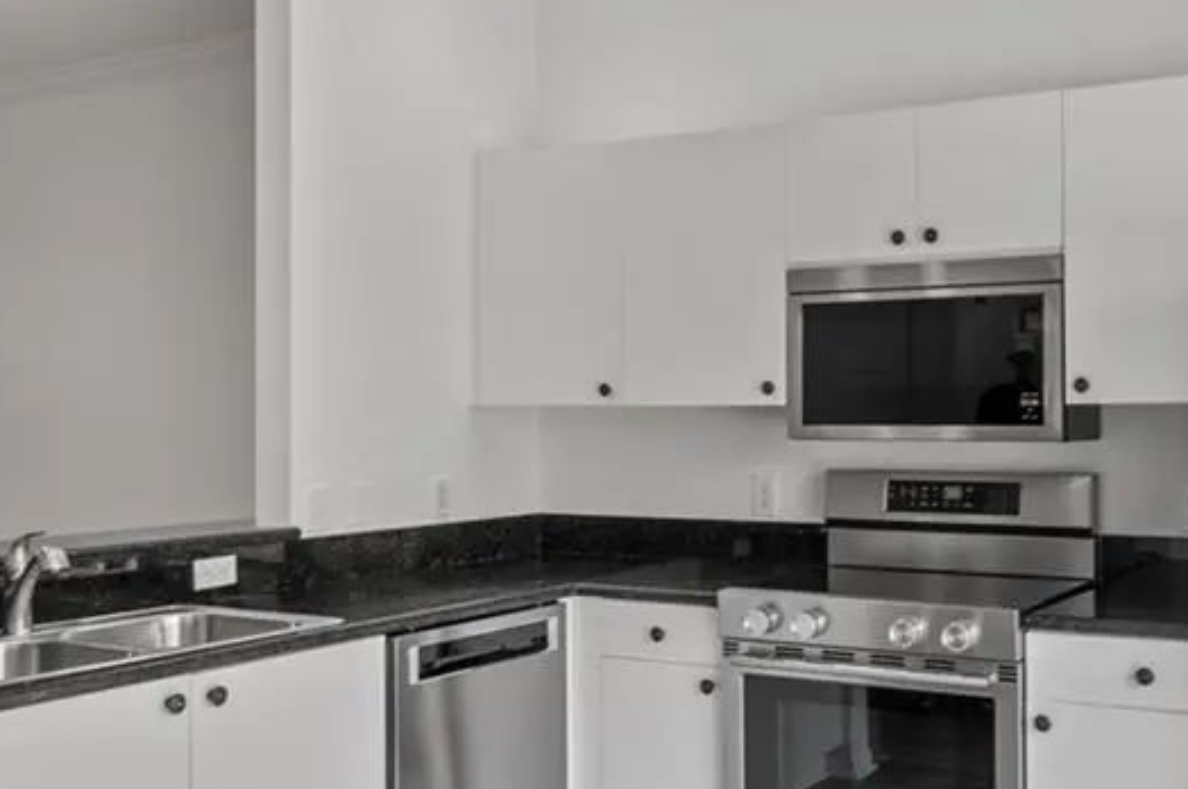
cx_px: 803
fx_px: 1351
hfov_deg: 46.6
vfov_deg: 32.2
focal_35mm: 41
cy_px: 534
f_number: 8
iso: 200
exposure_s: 1/8
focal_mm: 14
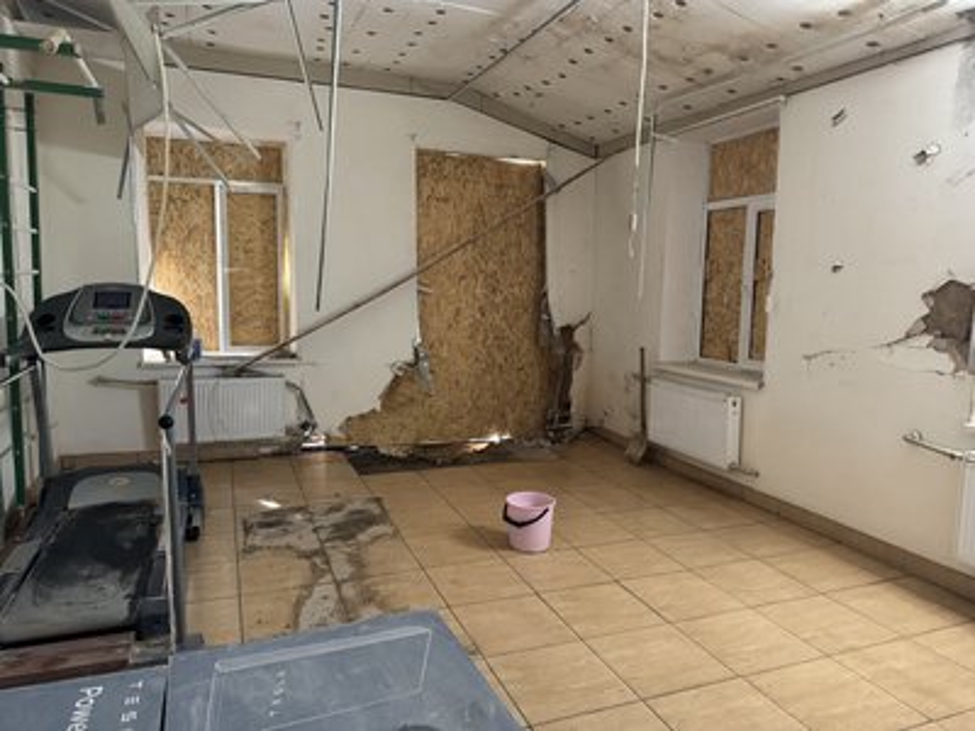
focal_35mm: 24
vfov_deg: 56.8
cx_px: 488
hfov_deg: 71.6
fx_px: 676
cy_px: 366
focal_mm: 6.86
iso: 800
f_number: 1.78
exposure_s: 1/55
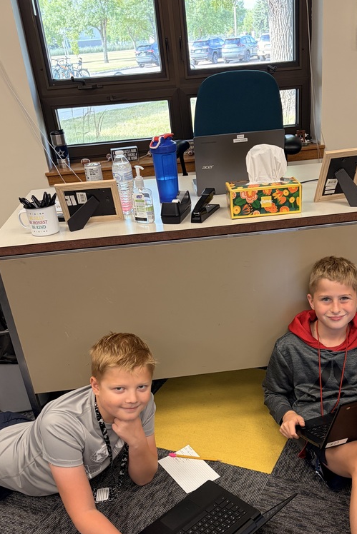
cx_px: 225
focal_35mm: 37
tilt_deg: -29.4
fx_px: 550
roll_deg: +4.3
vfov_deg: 50.9
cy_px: 356
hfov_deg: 35.7
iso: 250
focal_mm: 5.96
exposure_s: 1/120
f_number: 1.6
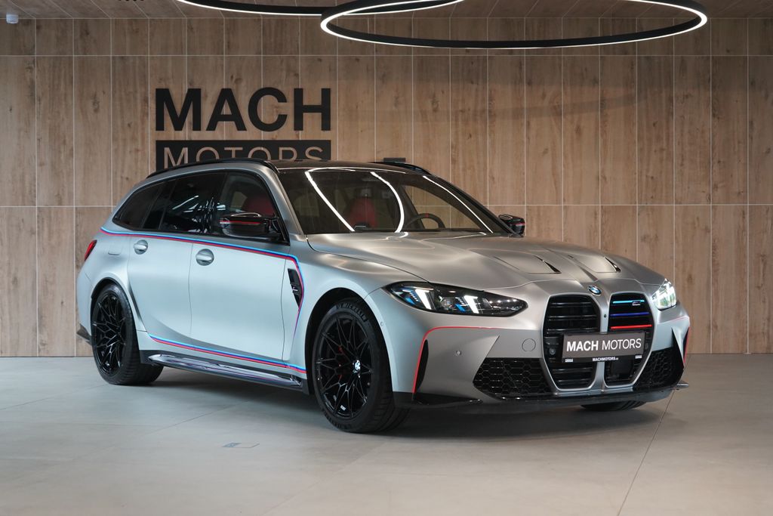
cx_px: 386
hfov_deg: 30.1
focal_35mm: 67
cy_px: 258
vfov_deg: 20.3
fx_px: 1439
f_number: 5.6
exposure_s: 1/160
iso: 3200
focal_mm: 67
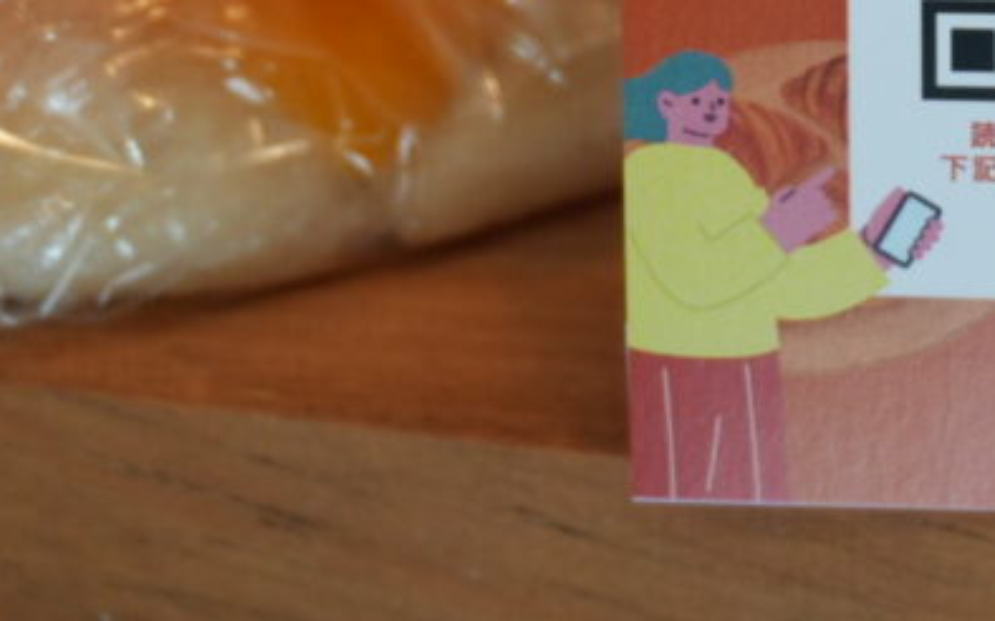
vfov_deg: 7.6
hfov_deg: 12.1
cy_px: -357
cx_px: 1230
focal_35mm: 169
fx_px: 4581
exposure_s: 1/60
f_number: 5
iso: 500
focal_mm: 34
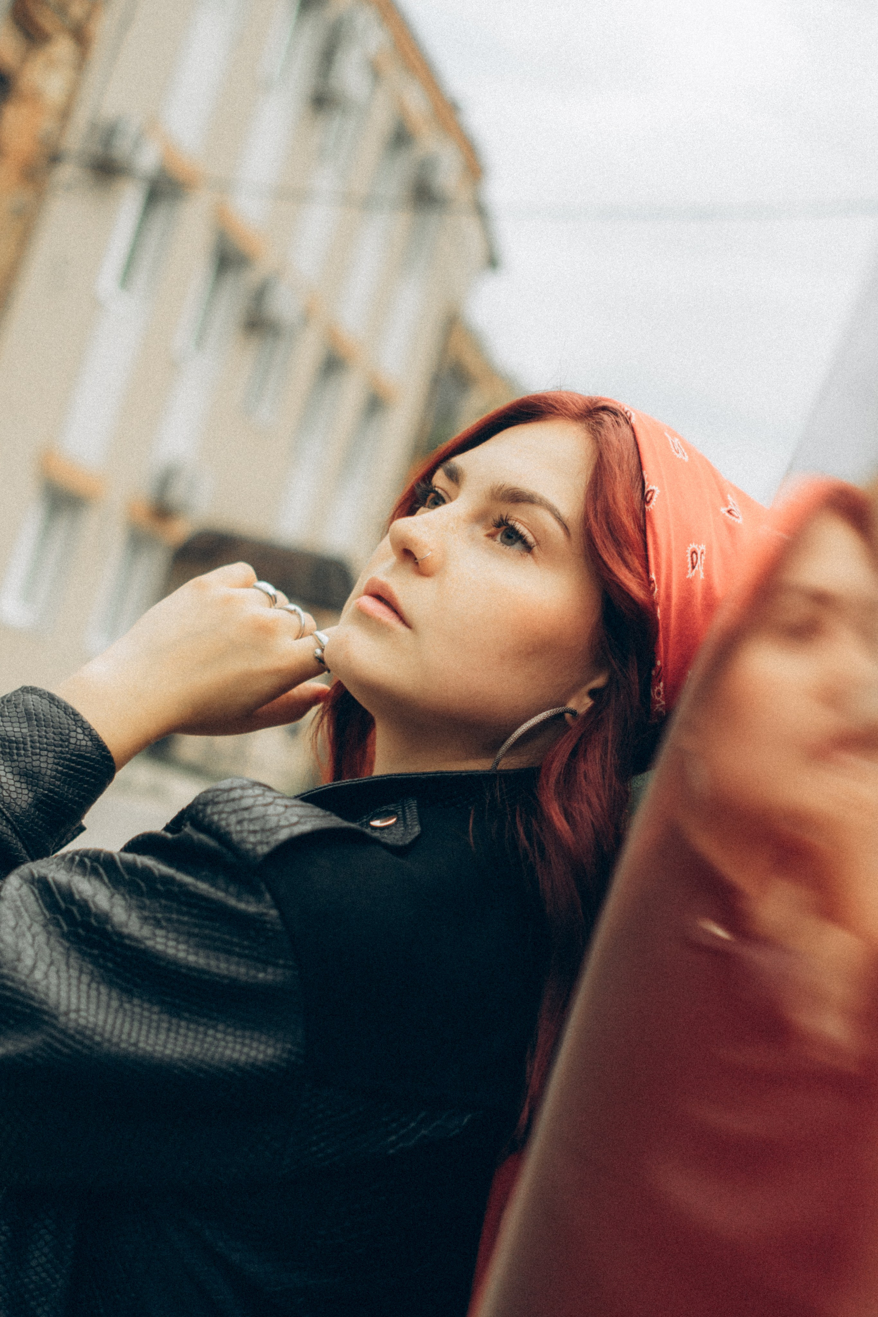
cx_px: 439
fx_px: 1536
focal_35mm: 42
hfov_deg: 31.9
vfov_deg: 46.4
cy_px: 658
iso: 640
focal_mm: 28
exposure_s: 1/800
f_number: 2
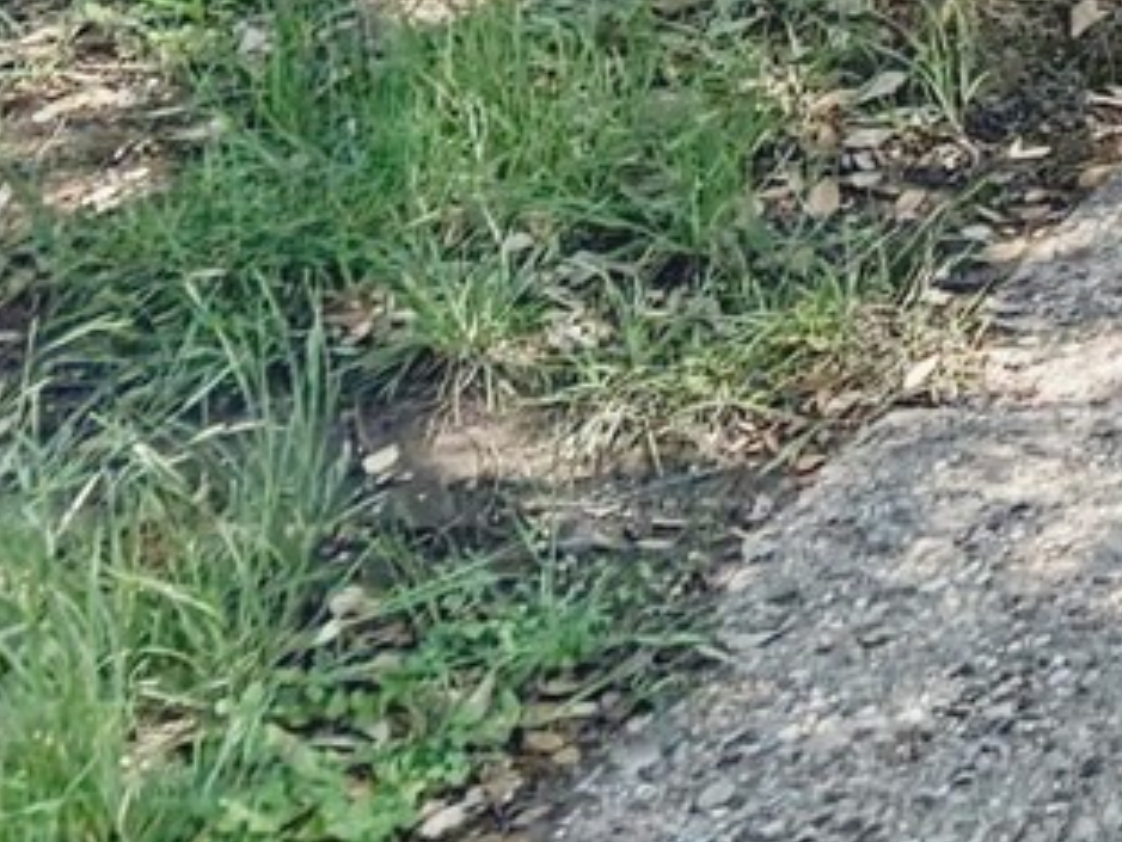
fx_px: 5512
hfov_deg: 9.1
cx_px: 3477
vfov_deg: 7.6
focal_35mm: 170
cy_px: -1761
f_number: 1.6
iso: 64
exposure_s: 1/1117
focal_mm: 5.96
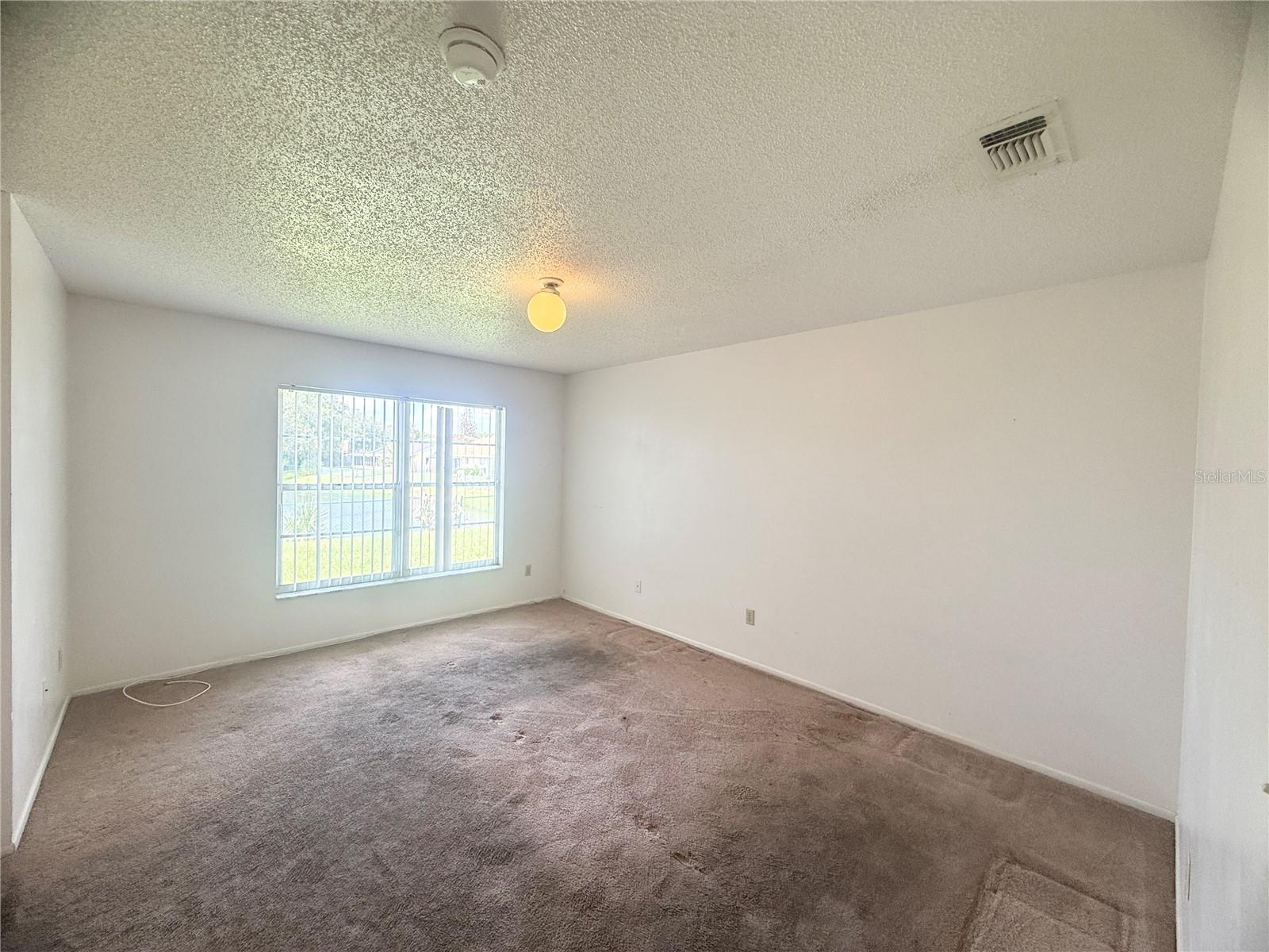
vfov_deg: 85.7
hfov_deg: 102.1
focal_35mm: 14
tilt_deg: -0.5
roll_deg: -1.3
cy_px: 476
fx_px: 513
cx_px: 634
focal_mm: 2.22
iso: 64
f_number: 2.2
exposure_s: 1/101
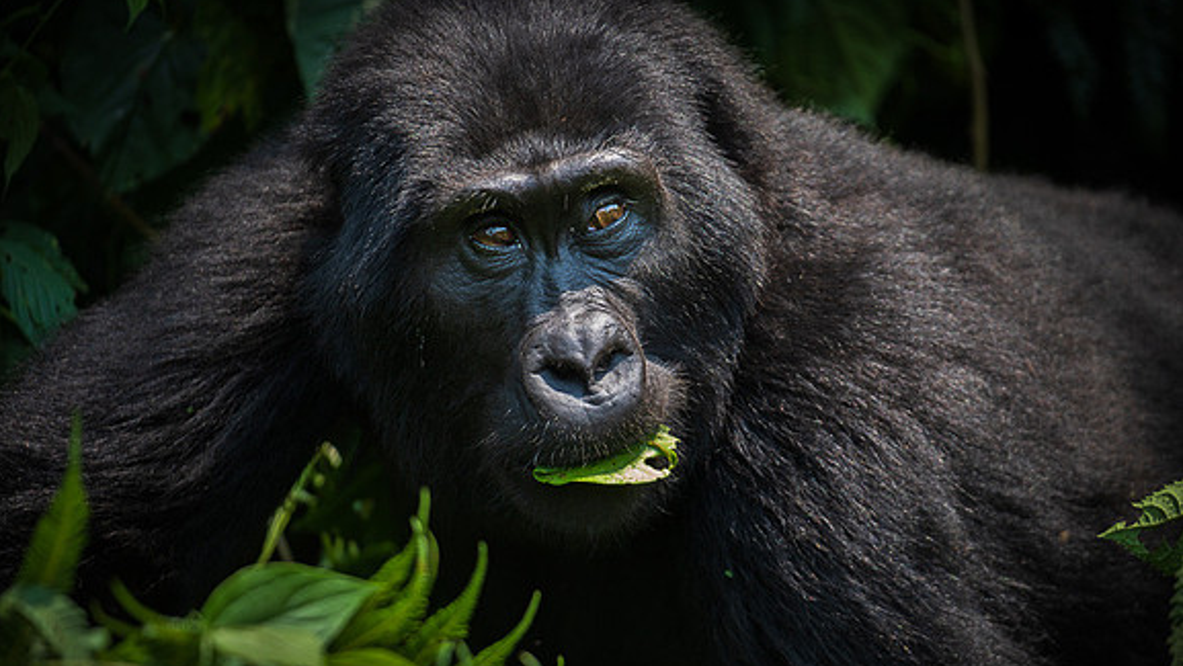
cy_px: 386
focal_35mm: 221
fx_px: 6935
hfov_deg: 9.8
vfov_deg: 5.5
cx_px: 590
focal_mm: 140
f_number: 2.8
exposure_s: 1/1250
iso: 640
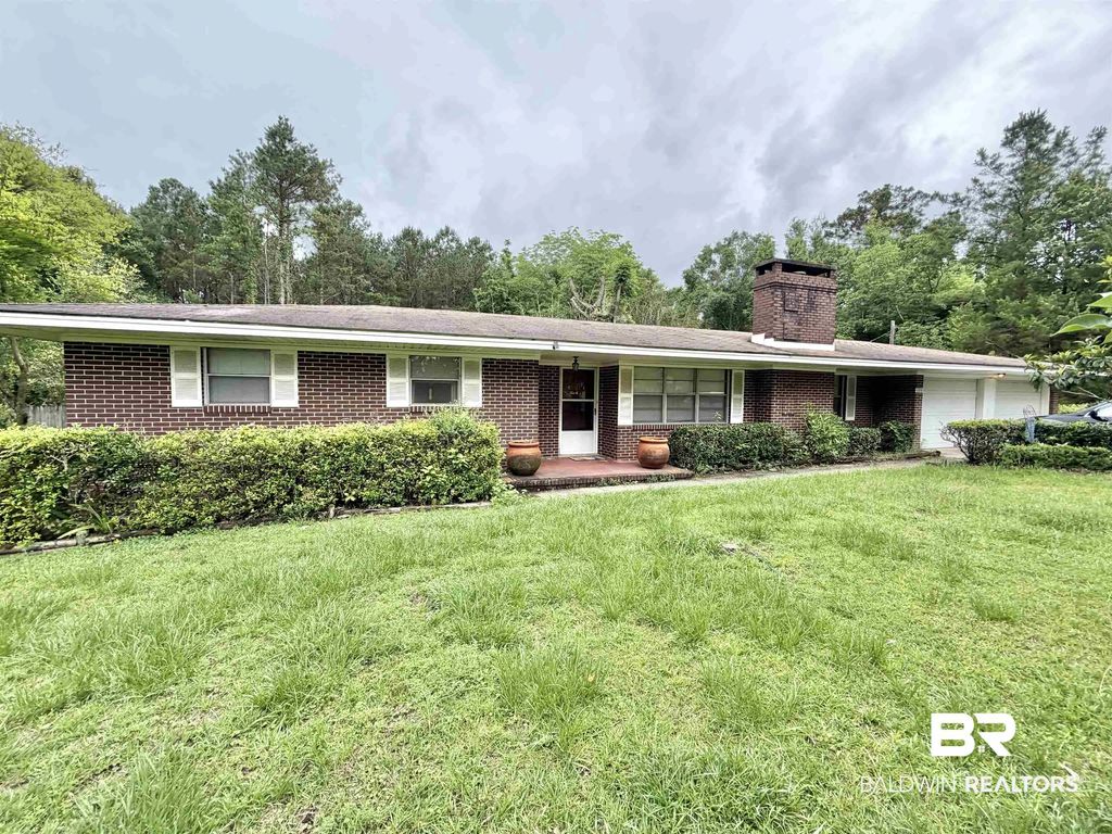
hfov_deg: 102.1
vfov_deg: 85.7
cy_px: 417
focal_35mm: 14
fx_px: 450
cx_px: 556
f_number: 2.2
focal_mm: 2.22
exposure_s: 1/502
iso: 50
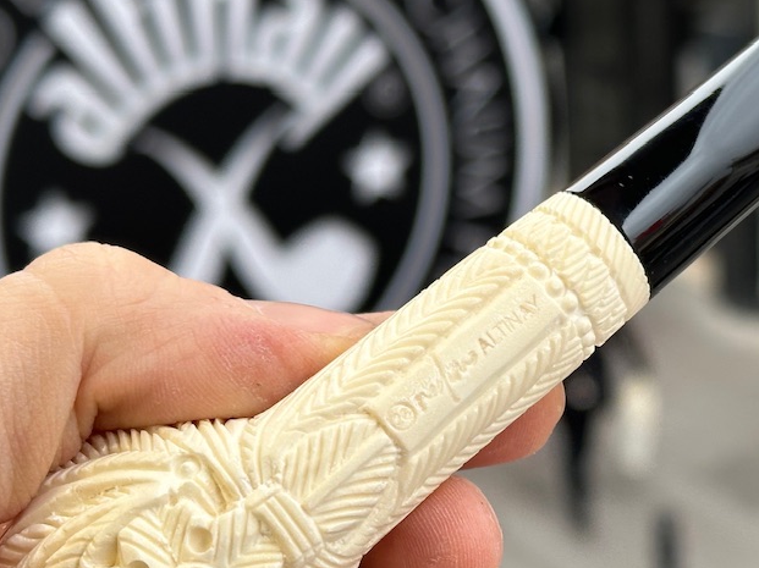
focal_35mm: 99
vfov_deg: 14.9
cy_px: 337
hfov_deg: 19.8
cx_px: 526
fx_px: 2169
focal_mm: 6.86
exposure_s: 1/132
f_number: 1.78
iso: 64
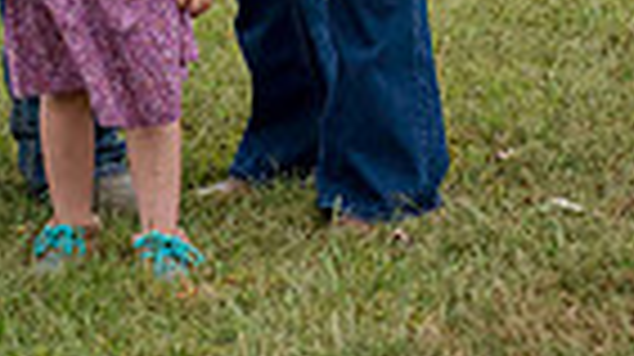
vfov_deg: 4.4
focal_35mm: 267
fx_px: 4484
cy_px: -635
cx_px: 153
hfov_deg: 8.1
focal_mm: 80
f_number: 5.6
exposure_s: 1/400
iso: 400
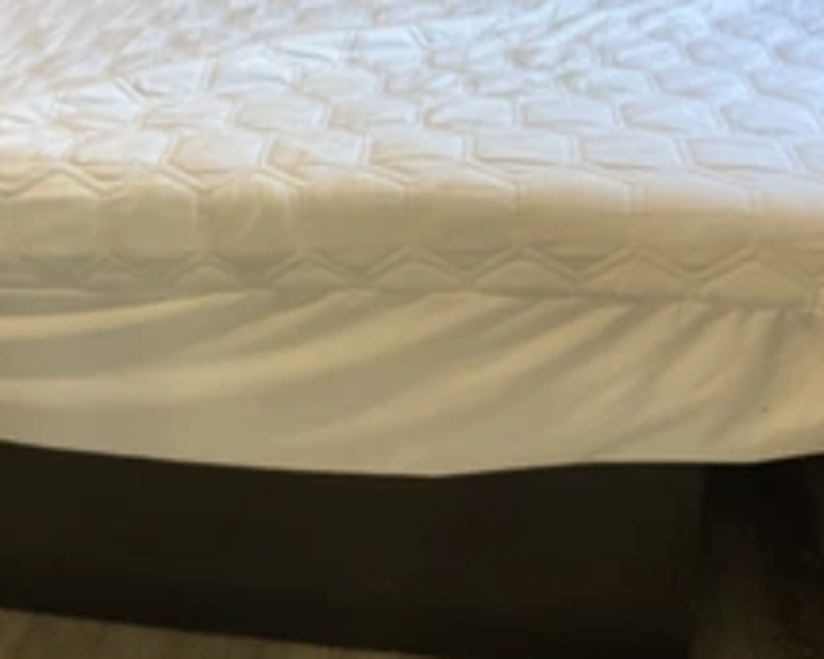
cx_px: 312
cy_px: 146
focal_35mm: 53
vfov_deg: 28.1
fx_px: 1292
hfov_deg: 35.2
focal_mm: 3
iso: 100
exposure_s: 1/60
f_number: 1.8
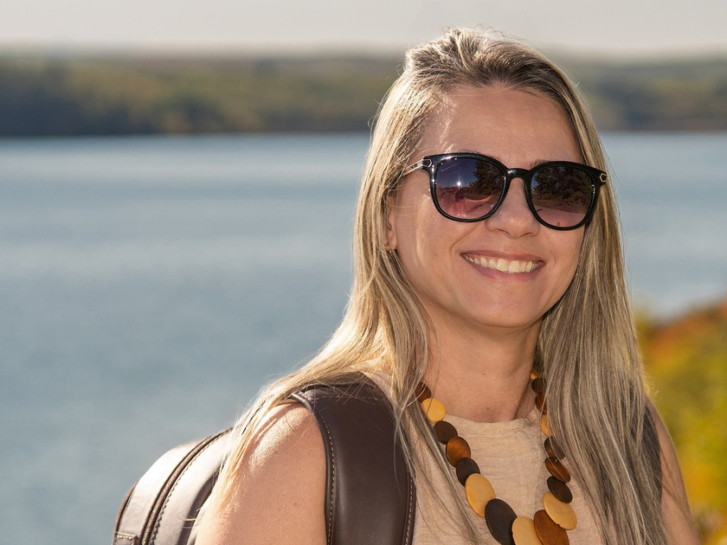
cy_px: 439
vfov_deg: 8.9
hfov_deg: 11.8
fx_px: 3507
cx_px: 401
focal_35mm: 167
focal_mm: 57
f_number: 2.8
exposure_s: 1/4000
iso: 320
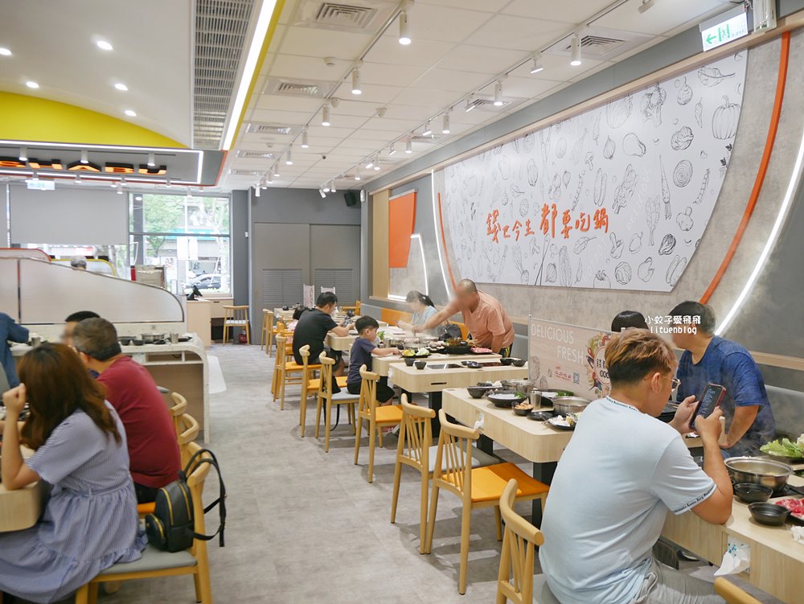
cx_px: 402
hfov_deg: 63.4
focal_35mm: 28
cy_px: 302
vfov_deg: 49.8
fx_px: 651
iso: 250
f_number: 3.5
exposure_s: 1/60
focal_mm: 14
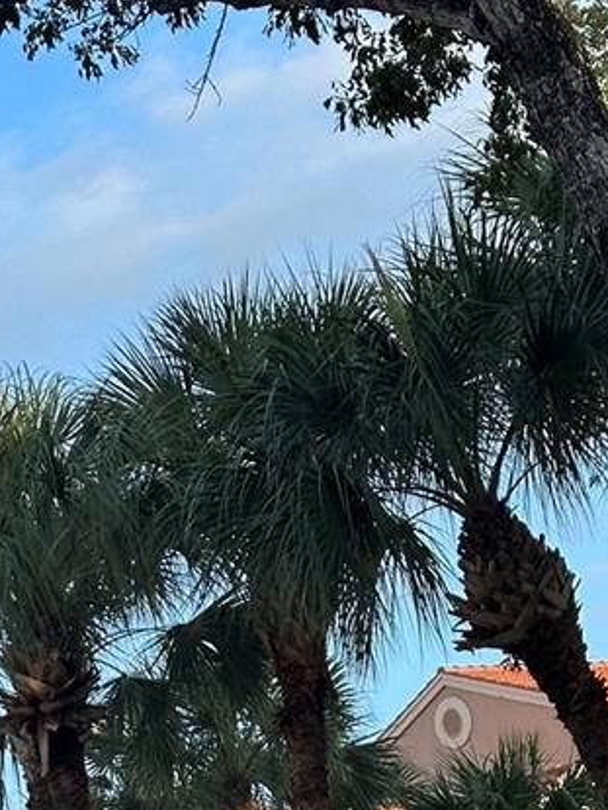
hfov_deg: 10.6
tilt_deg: +5.9
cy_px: 939
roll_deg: +9.4
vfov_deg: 13.8
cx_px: 47
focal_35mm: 139
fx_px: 3252
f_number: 1.78
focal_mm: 6.86
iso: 64
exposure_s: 1/1212
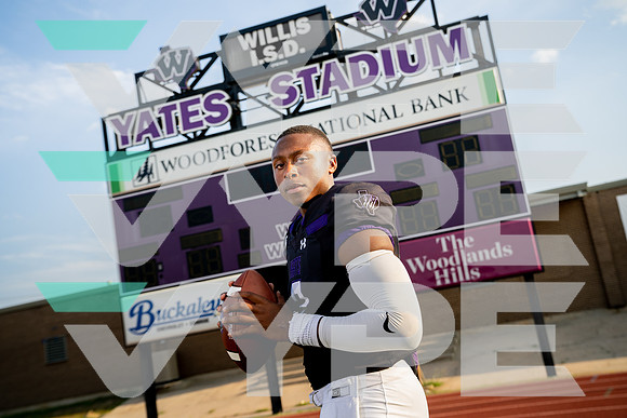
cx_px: 314
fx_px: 749
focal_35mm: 43
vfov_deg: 31.2
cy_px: 209
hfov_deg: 45.4
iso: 200
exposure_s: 1/800
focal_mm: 43
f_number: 4.5
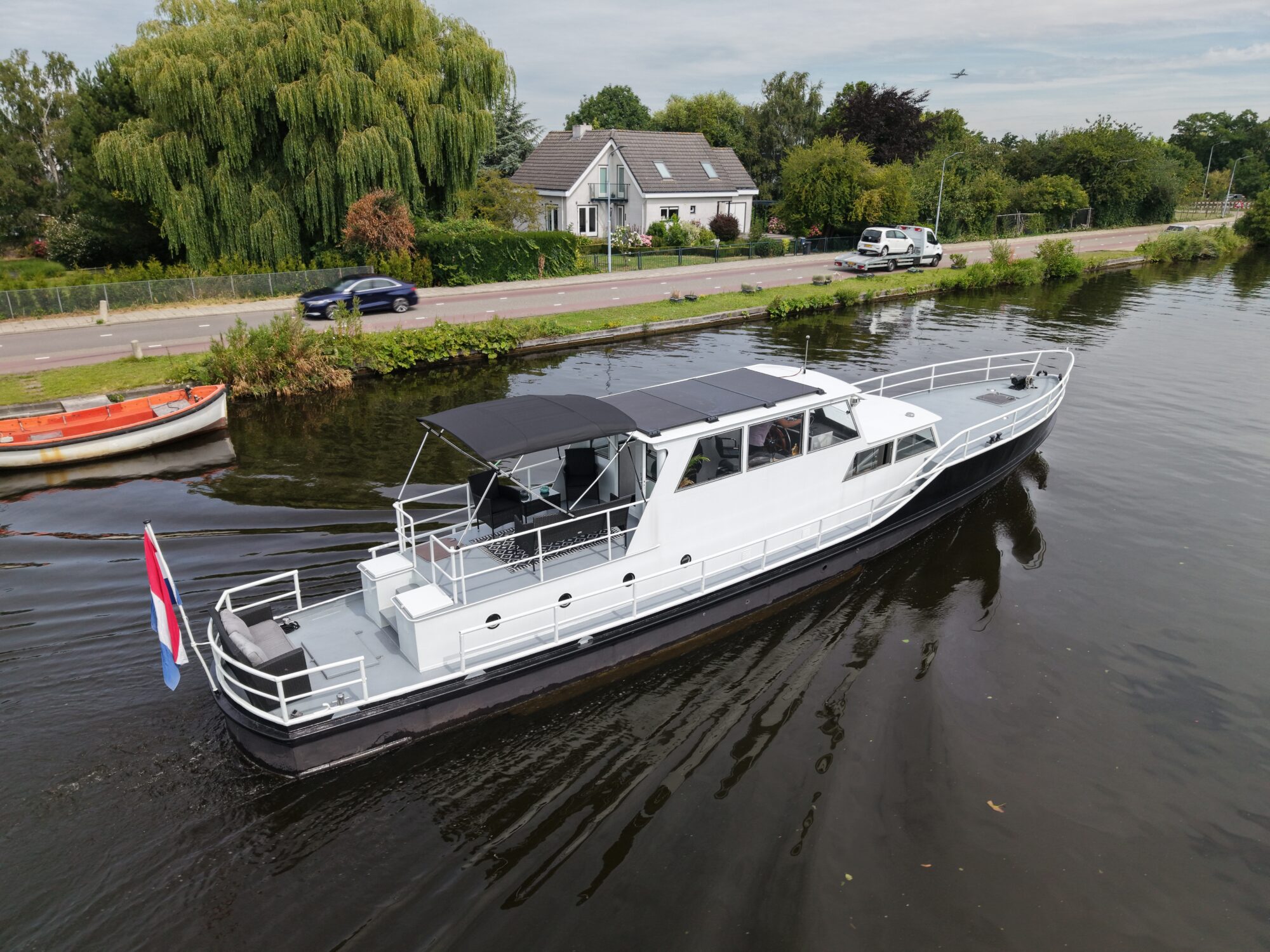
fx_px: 881
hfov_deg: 71.6
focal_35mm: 24
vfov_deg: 56.8
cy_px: 476
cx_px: 635
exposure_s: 1/90
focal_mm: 8.67
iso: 200
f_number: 1.8
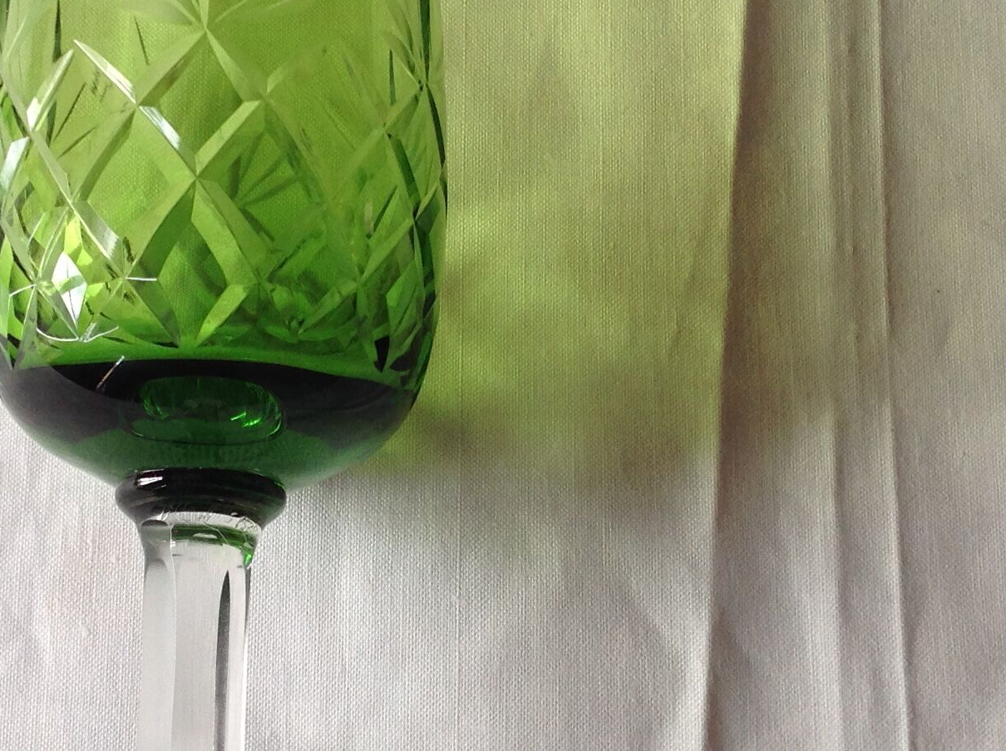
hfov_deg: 26.0
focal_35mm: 75
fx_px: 2176
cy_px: 428
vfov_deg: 19.6
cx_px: 396
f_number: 2.4
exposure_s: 1/40
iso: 64
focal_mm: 4.28
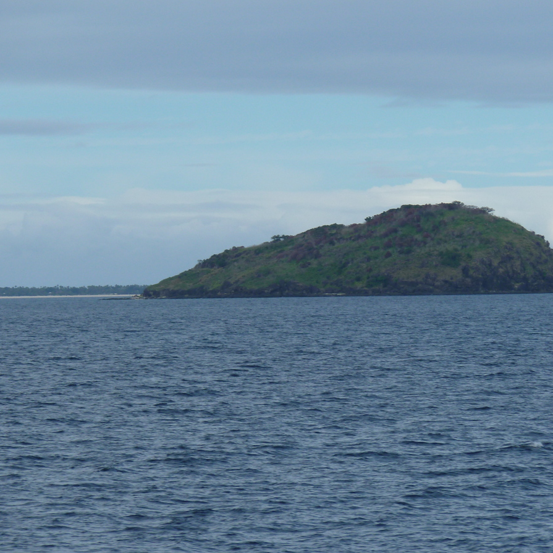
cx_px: 325
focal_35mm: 249
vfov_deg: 7.0
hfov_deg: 7.0
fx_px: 4500
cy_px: 276
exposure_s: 1/640
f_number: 5.6
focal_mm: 34.4
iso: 100
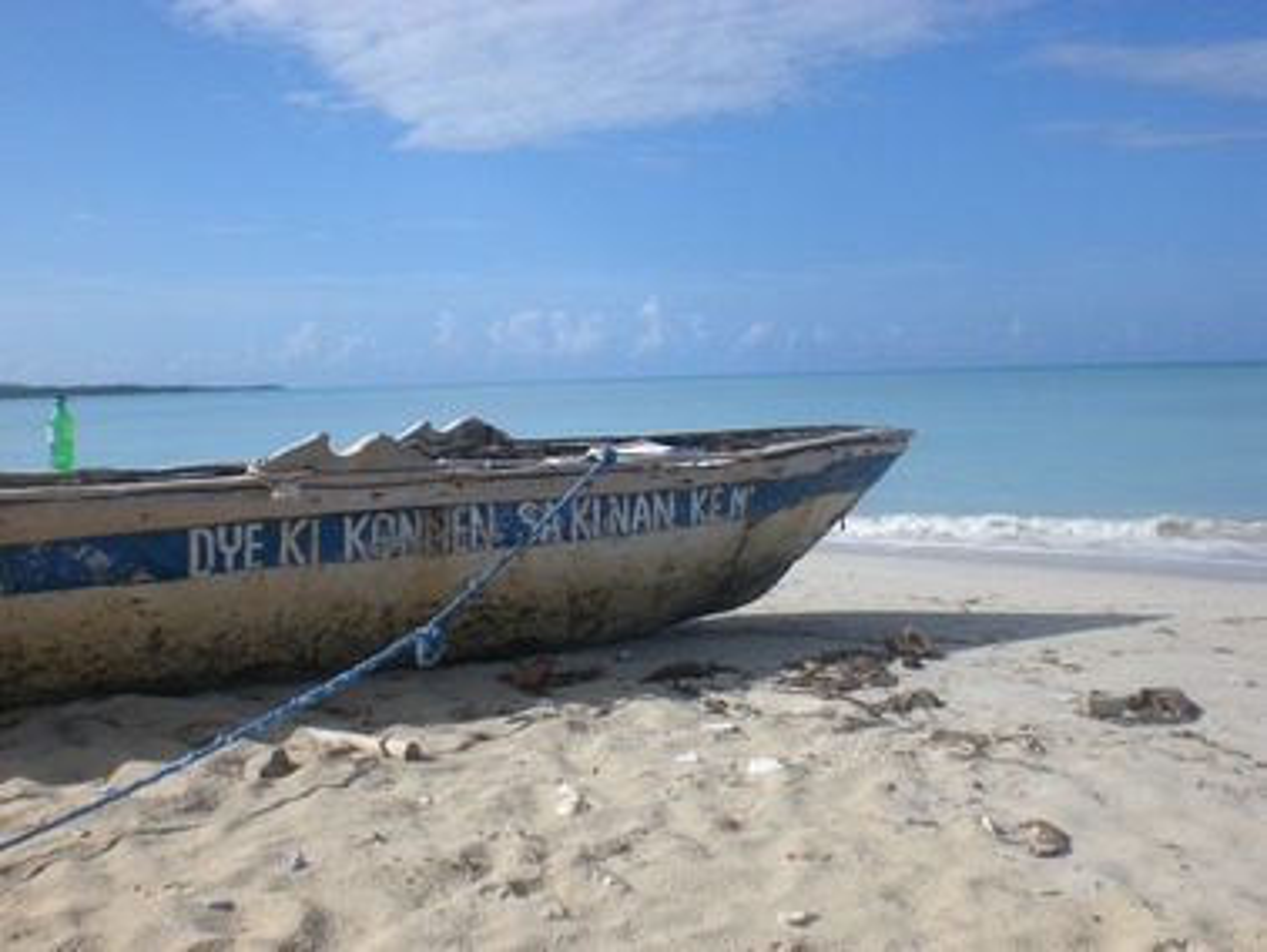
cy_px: 476
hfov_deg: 48.9
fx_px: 1392
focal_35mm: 38
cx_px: 634
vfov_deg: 37.8
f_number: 4.4
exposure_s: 1/640
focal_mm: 6.3
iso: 50
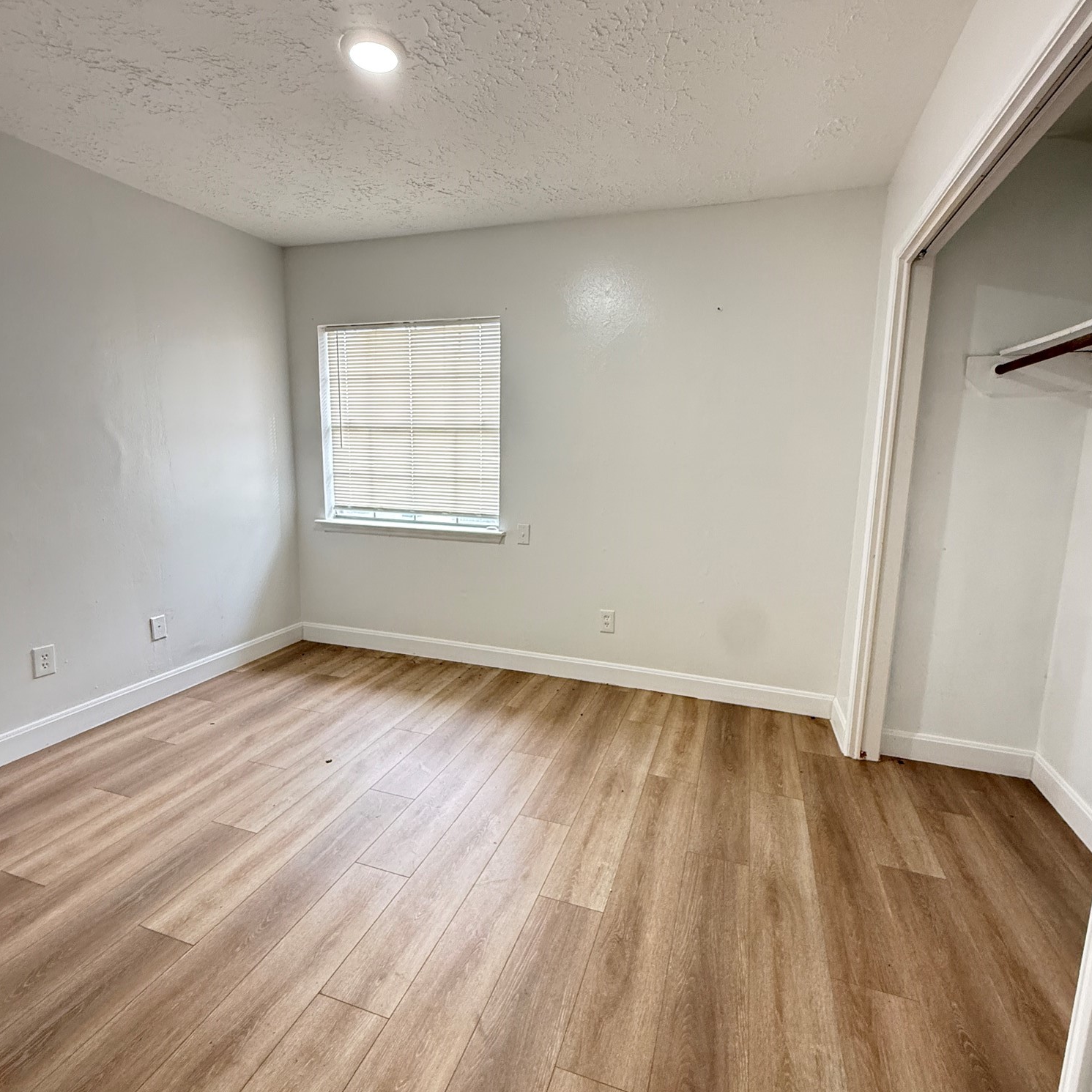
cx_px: 548
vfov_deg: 84.0
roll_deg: -1.7
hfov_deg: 84.0
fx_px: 607
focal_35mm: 17
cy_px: 549
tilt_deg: -9.6
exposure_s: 1/60
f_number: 2.2
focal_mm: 2.22
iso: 500
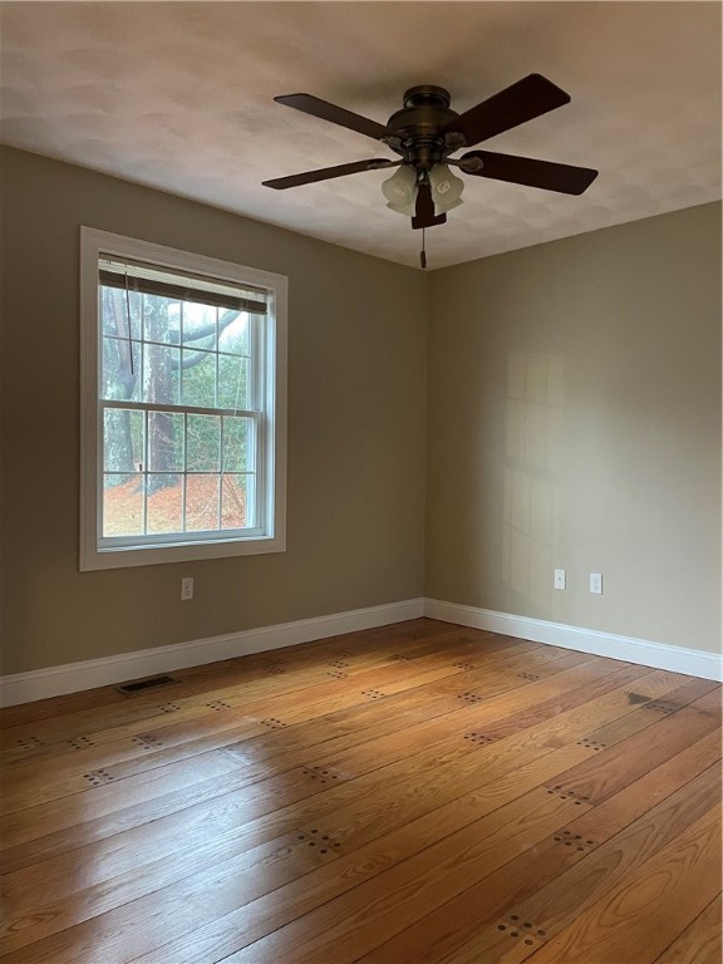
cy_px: 482
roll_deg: -0.9
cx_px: 362
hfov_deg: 53.1
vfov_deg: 67.3
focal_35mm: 26
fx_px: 724
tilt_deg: -1.0
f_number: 1.6
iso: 500
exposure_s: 1/30
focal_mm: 4.2
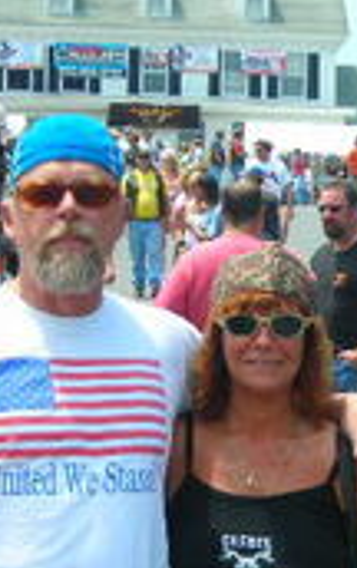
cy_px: 433
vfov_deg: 13.0
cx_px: 261
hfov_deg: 8.2
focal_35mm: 160
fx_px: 2482
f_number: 3.9
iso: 50
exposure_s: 1/278
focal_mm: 10.8
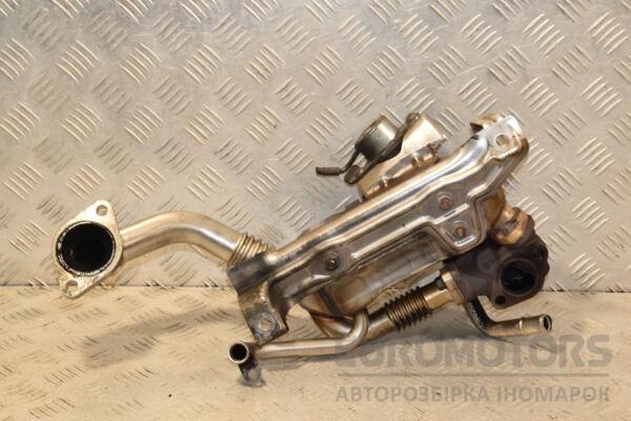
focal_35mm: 78
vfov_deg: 17.5
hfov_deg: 26.0
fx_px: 1367
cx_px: 316
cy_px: 210
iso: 800
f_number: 11
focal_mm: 52
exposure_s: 1/50
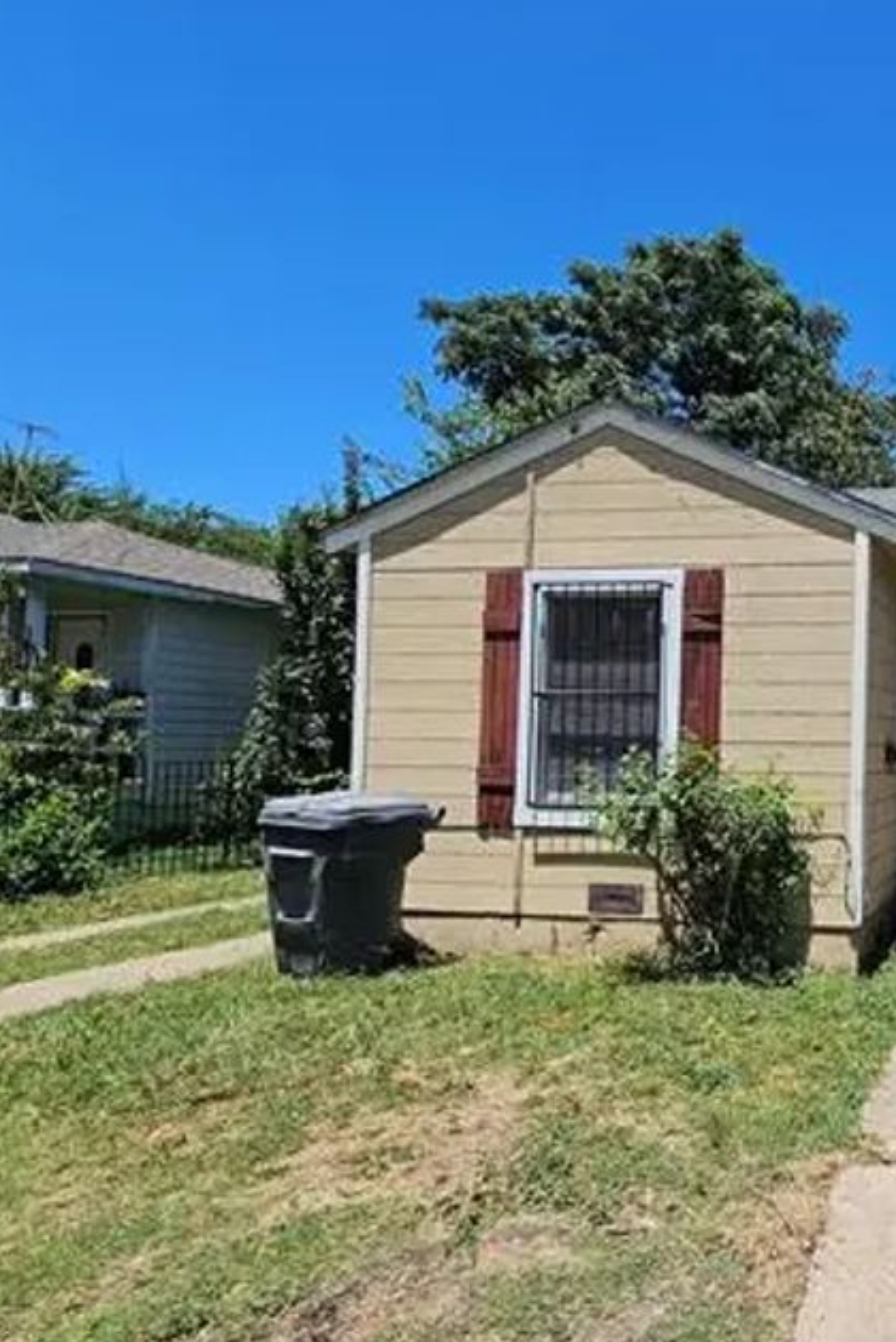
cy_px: 719
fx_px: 820
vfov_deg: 78.4
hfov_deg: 46.1
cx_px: 932
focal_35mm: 22
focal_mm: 2.2
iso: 50
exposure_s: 1/2210
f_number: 2.2
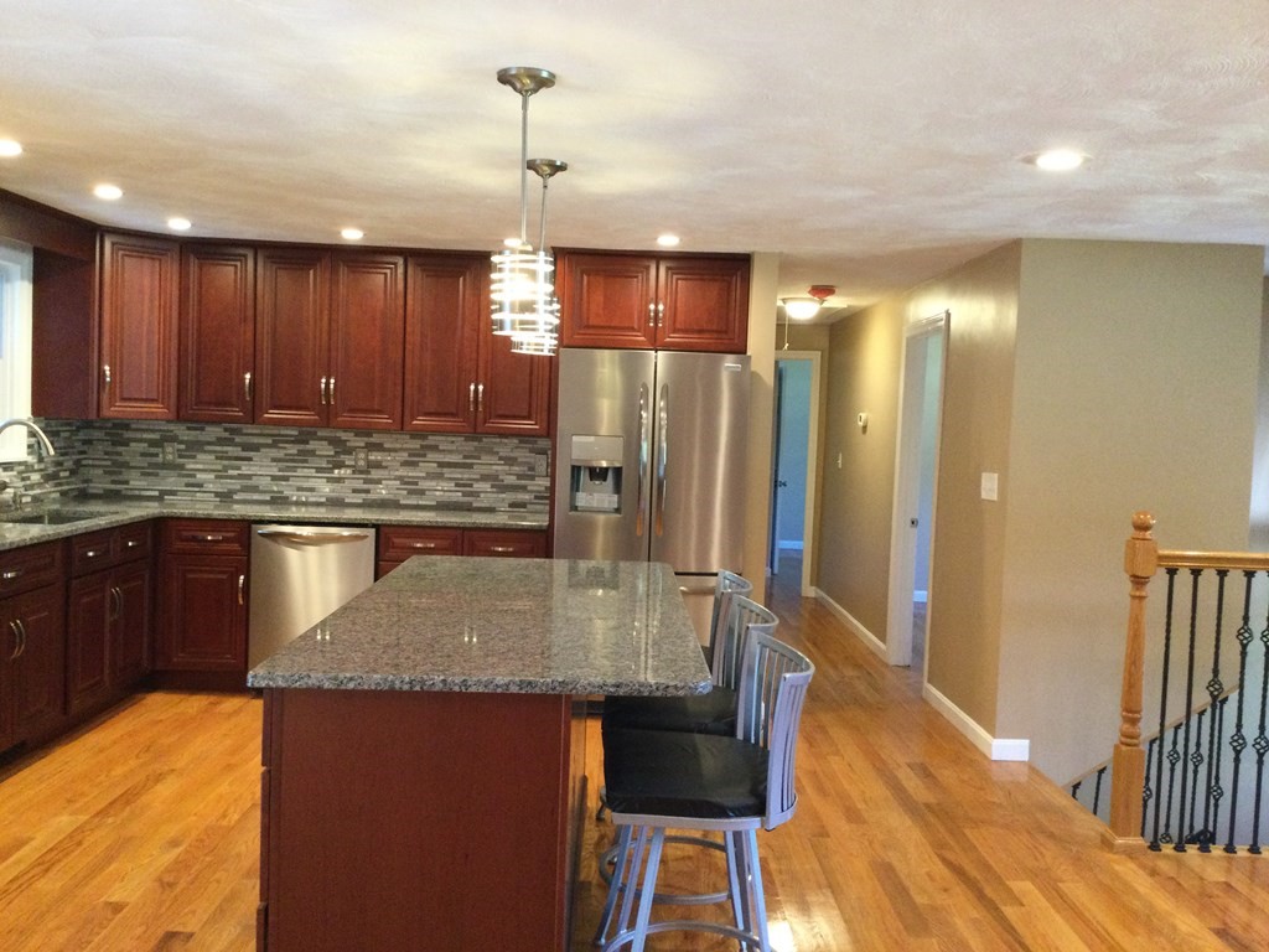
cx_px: 634
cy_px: 476
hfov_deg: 58.4
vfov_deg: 45.4
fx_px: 1136
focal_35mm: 31
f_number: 2.4
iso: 160
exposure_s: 1/30
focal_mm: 3.3
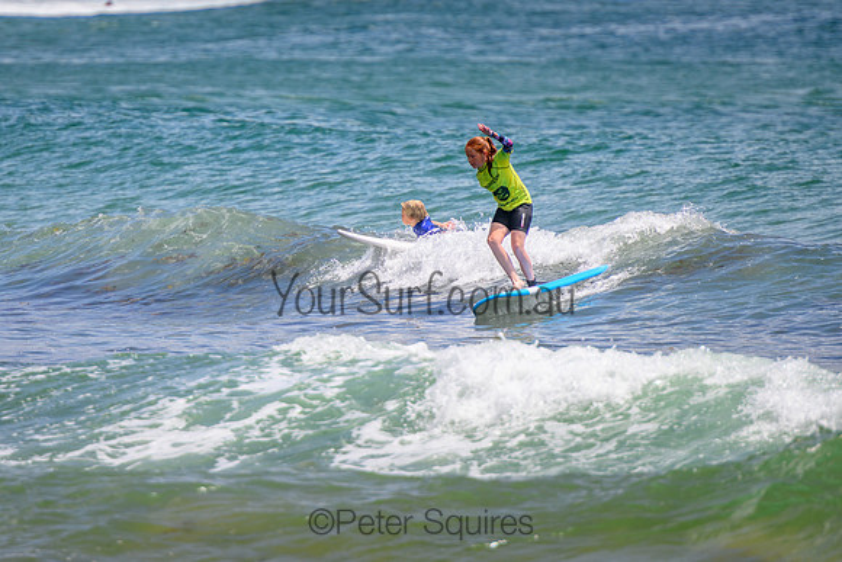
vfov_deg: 2.5
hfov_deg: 3.7
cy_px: 206
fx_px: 12863
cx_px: 330
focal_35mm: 550
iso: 250
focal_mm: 400
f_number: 5.6
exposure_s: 1/2000
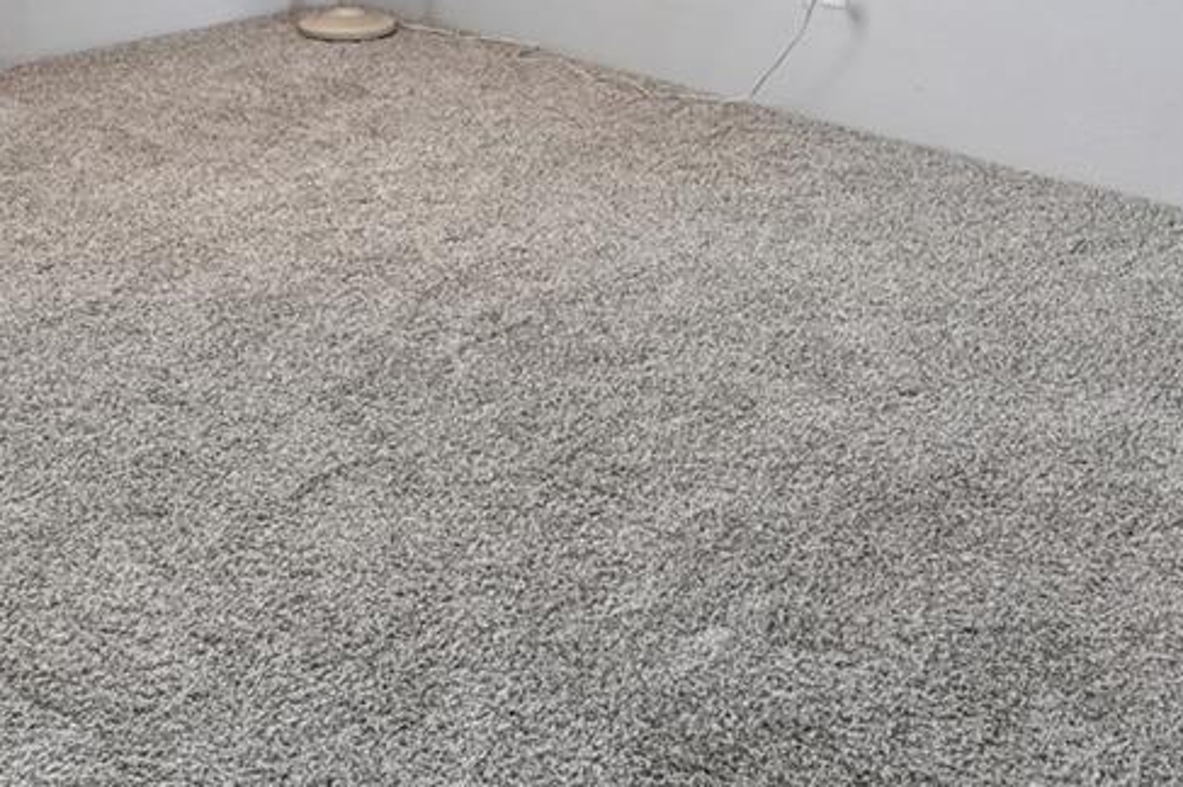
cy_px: -347
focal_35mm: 46
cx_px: 481
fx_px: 1511
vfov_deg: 24.0
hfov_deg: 42.6
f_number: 8
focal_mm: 14
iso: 200
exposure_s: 1/15
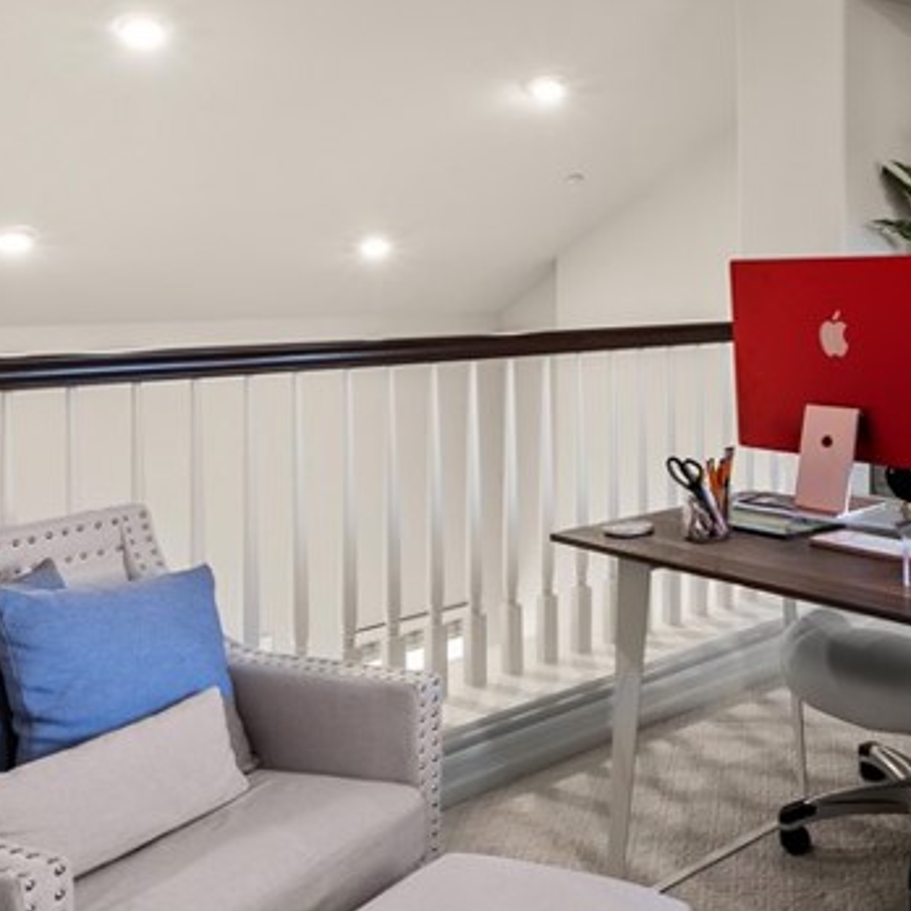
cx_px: 864
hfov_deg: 42.2
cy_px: 260
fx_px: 1042
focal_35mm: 35
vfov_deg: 46.0
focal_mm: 14
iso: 400
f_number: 11
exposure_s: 1/3
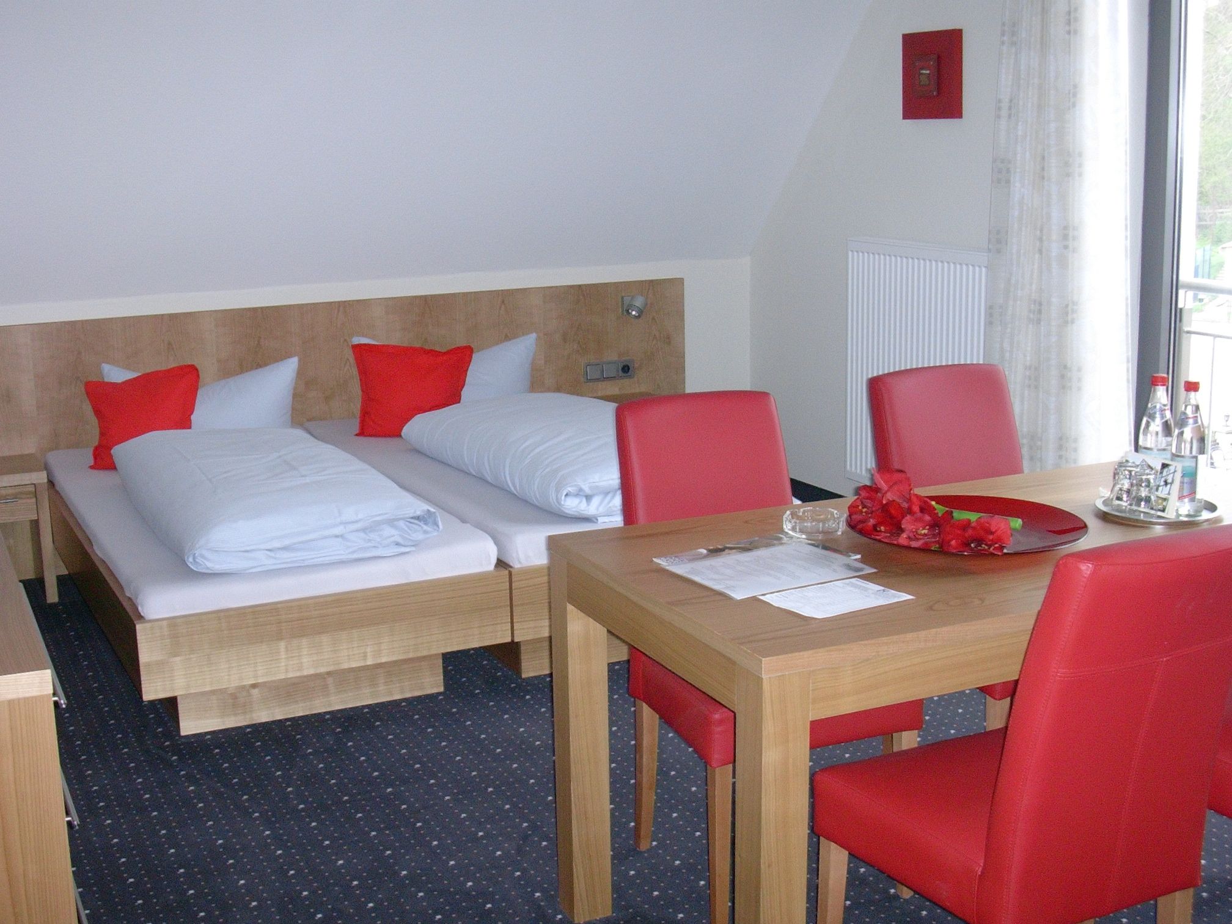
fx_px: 1602
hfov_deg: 42.1
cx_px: 616
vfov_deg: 32.2
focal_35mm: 45
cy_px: 462
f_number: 2.9
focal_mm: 6.7
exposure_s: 1/64
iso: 100
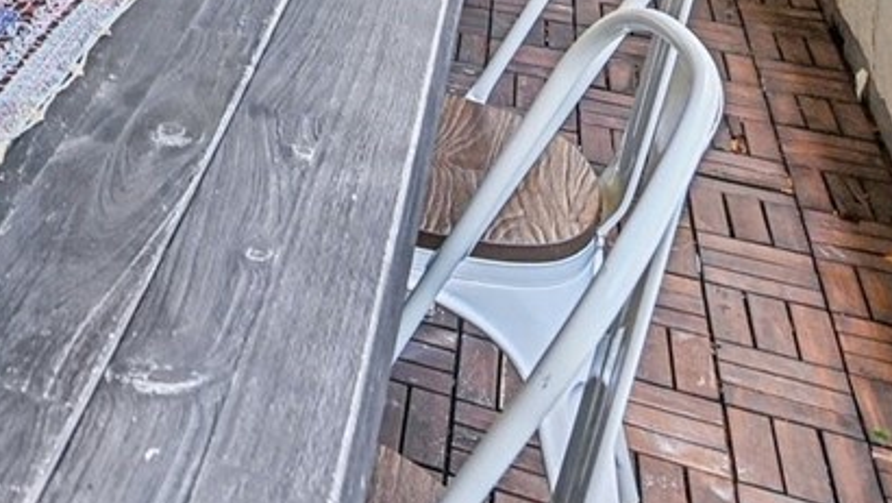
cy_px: -589
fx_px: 1538
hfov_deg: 27.6
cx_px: -232
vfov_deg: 14.4
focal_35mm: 65
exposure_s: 1/30
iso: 100
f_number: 7.1
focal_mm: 15
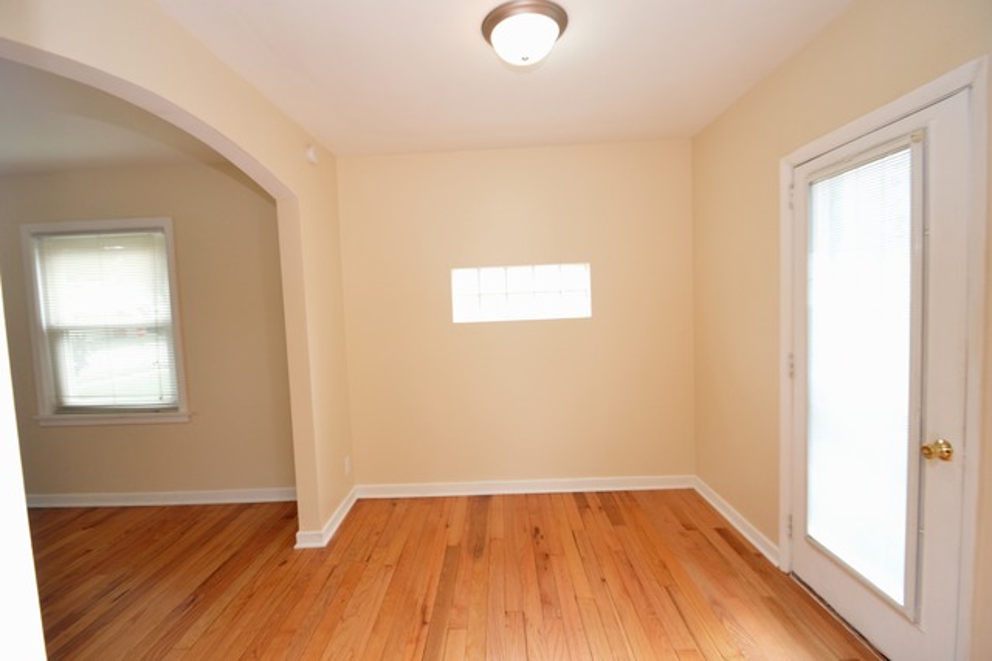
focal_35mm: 15
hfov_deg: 100.4
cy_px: 330
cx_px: 496
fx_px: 413
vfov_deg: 77.3
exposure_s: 1/60
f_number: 4
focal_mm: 10
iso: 400
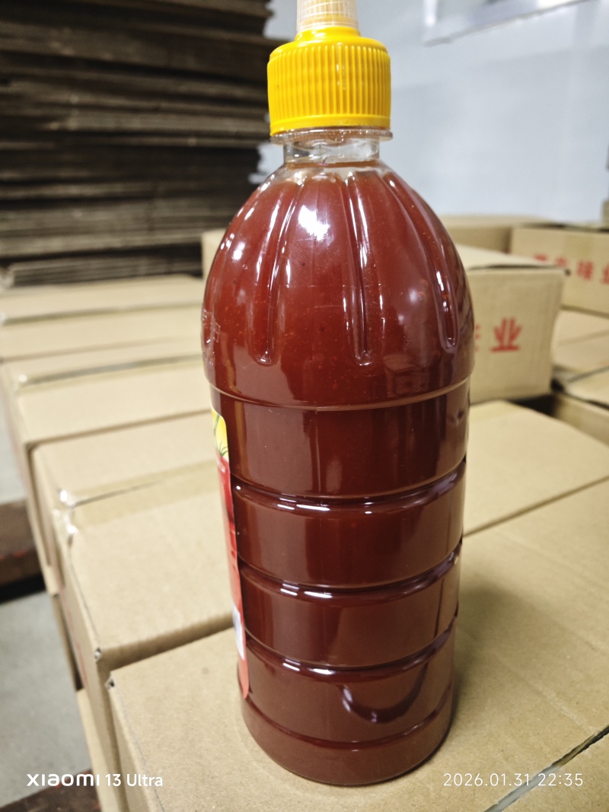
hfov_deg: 58.9
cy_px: 406
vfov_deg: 73.9
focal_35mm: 23
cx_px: 304
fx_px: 540
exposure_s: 1/25
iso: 6400
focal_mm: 8.7
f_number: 4
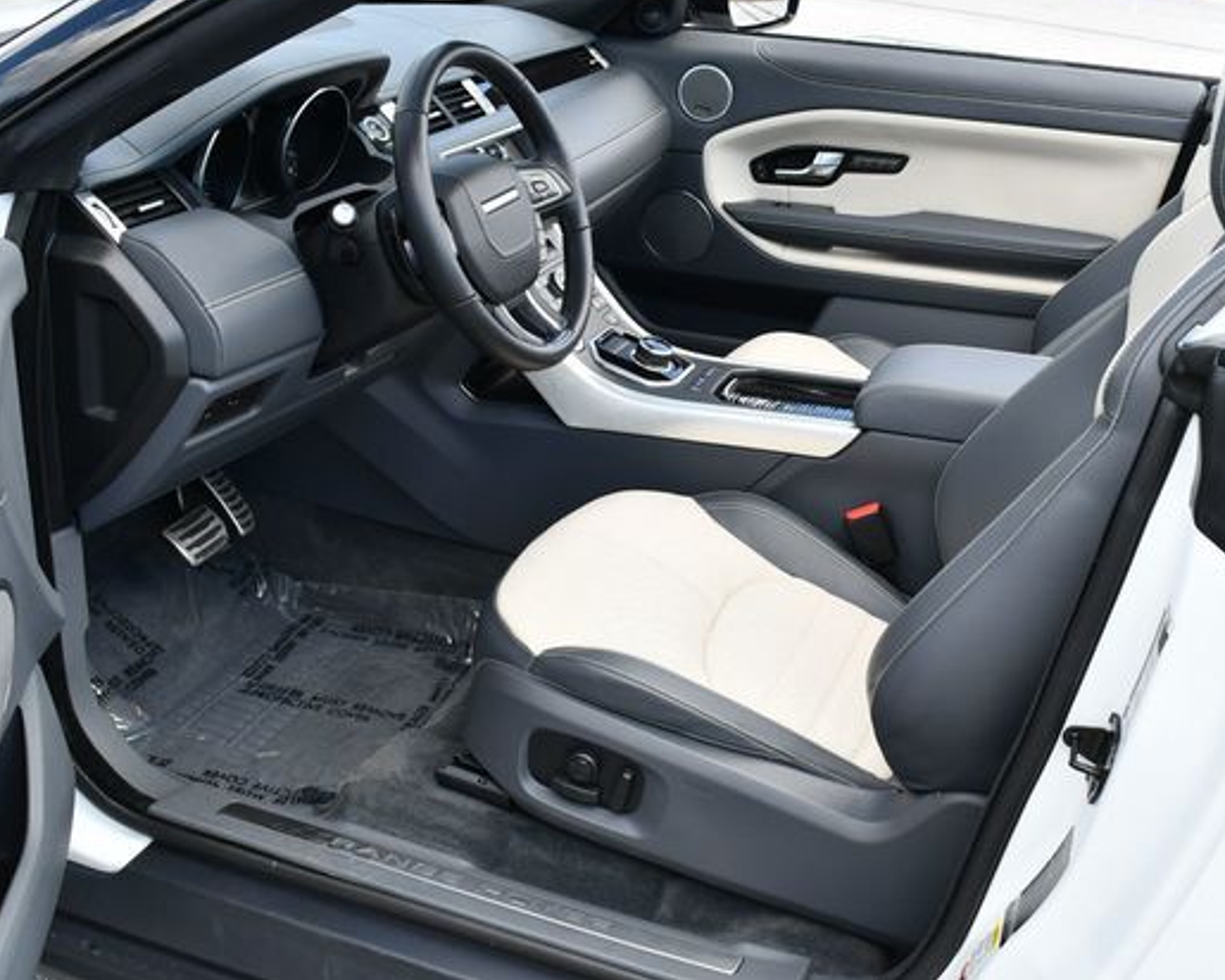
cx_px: 699
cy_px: 476
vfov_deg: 35.7
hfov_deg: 43.7
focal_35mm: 42
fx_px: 1523
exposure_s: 1/250
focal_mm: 18
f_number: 5.6
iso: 320
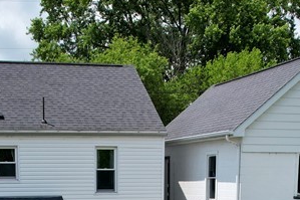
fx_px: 666
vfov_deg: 15.4
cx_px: 123
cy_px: 320
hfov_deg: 25.3
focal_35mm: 80
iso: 100
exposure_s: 1/2000
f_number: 2.8
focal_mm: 8.38
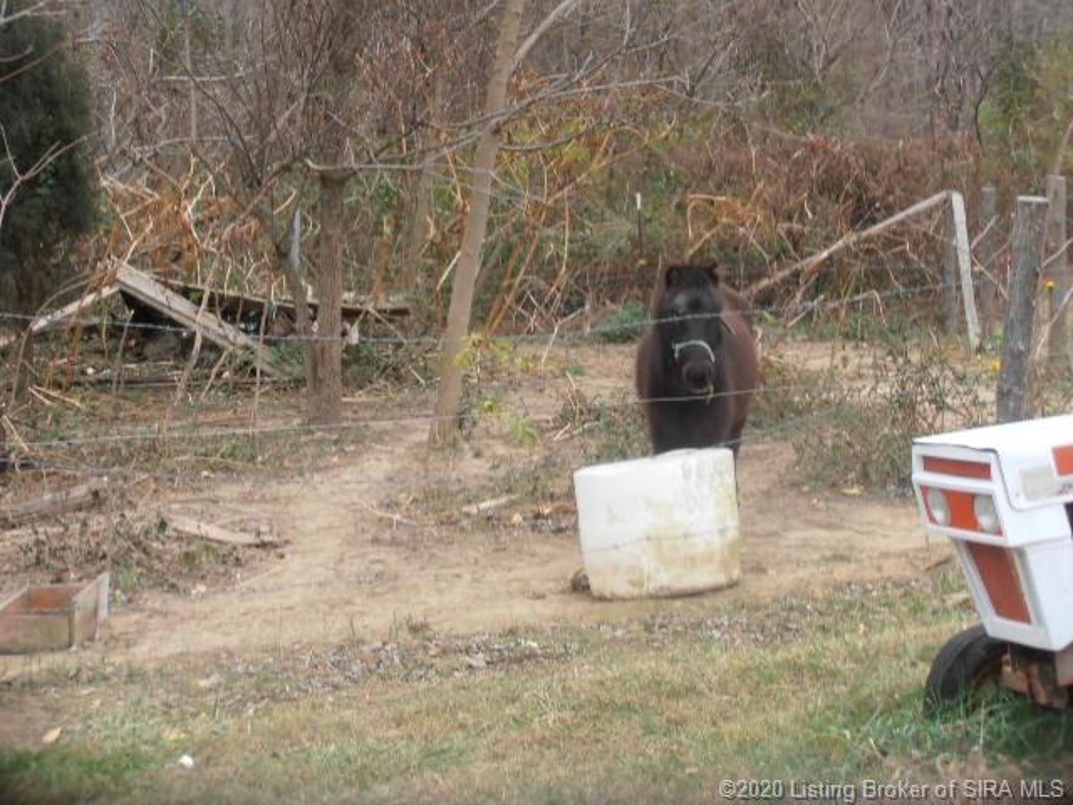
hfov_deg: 22.3
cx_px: 536
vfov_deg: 16.8
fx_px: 2728
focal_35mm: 88
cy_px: 402
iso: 80
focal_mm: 15.51
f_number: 5.1
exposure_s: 1/60
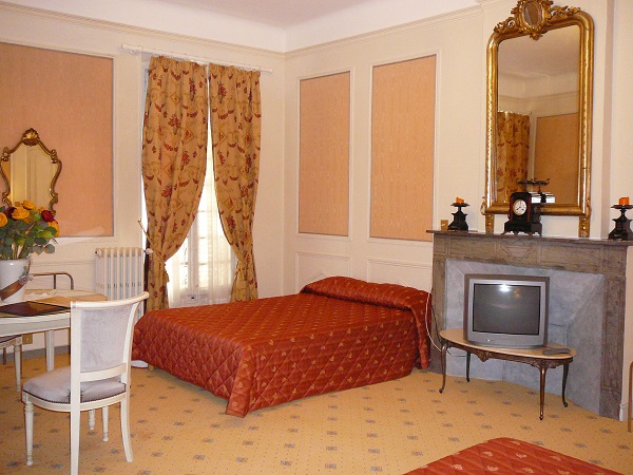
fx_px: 640
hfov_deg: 52.6
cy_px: 238
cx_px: 316
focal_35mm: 35
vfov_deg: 40.7
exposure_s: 1/30
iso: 400
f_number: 2.8
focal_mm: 5.2
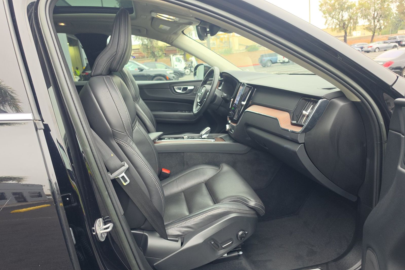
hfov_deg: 73.7
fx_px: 270
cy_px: 137
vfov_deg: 53.1
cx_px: 203
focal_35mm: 24
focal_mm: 6.5
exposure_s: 1/119
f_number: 1.4
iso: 33
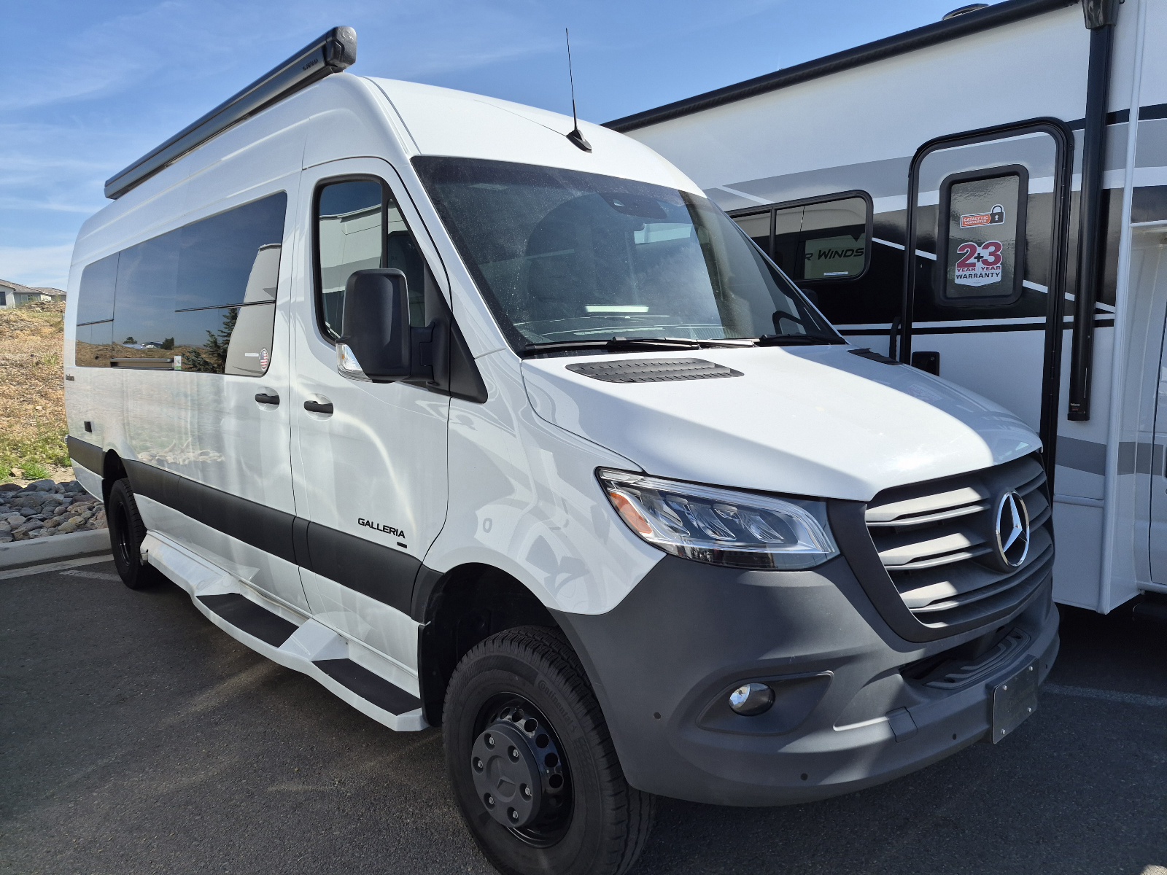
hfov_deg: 73.9
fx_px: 775
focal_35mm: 23
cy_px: 438
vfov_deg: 58.9
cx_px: 584
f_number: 1.8
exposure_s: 1/10000
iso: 80
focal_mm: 5.4
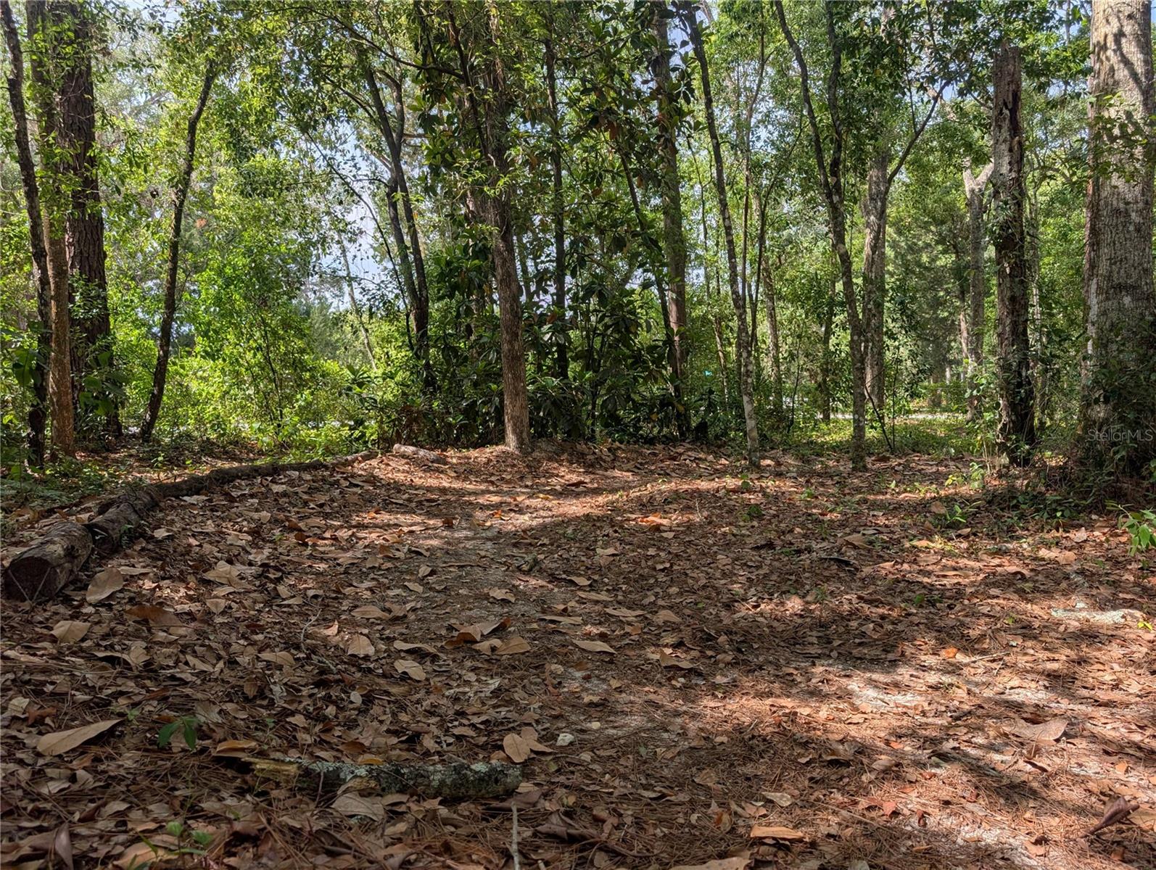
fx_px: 803
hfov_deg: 71.5
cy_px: 435
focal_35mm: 24
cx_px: 578
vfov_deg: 56.9
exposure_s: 1/2786
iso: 20
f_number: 1.68
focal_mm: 6.9
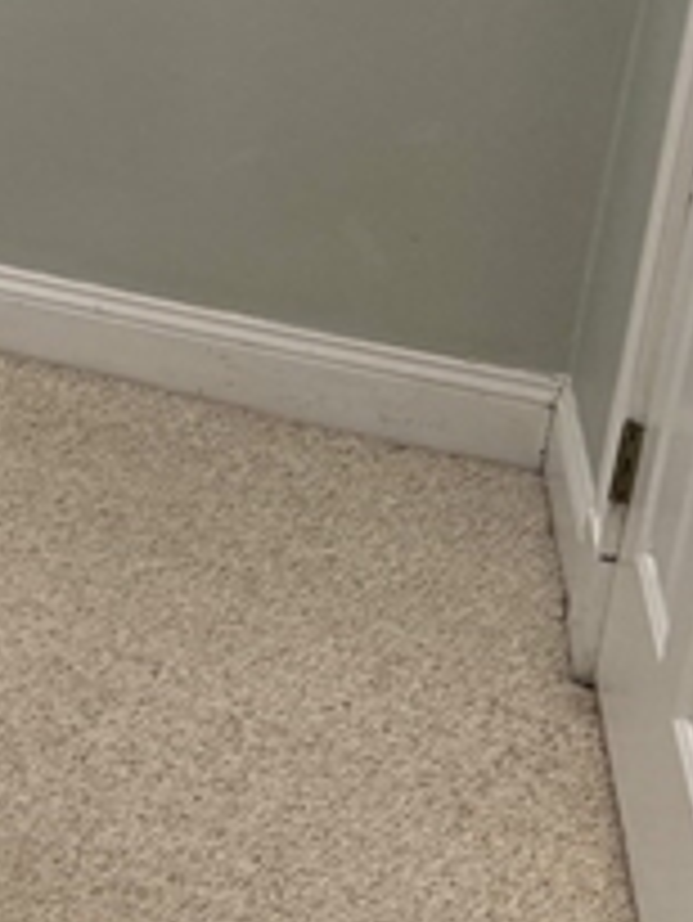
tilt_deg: -14.7
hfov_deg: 14.6
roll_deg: -3.2
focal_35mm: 90
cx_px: -508
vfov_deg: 20.1
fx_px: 2400
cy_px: -238
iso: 160
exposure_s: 1/60
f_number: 1.78
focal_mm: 6.76
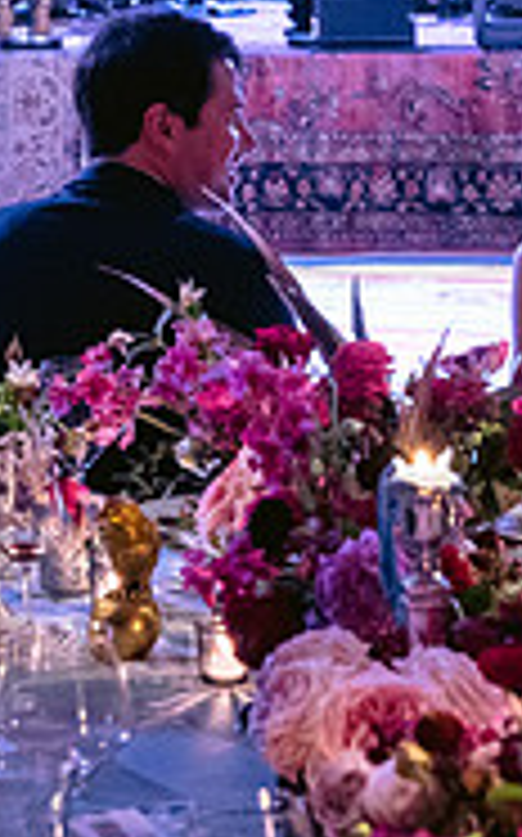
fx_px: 3625
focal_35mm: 159
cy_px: 110
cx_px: 216
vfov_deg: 13.1
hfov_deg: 8.2
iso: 3200
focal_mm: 50
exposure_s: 1/30
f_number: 5
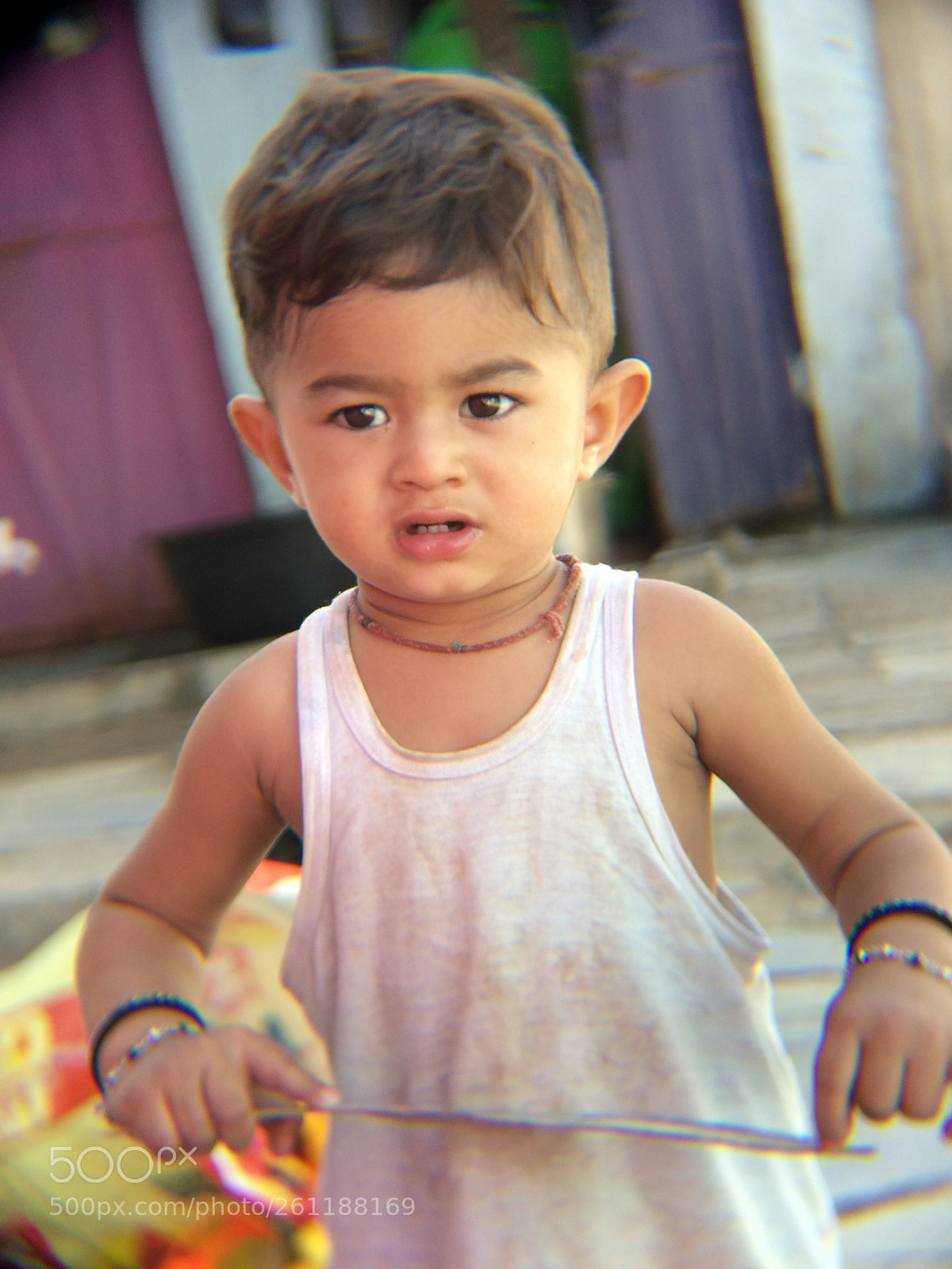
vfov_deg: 61.7
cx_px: 476
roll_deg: +12.1
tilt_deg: -5.2
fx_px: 1063
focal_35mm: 29
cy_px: 634
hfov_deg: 48.2
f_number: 2.2
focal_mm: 4.15
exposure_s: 1/100
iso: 40
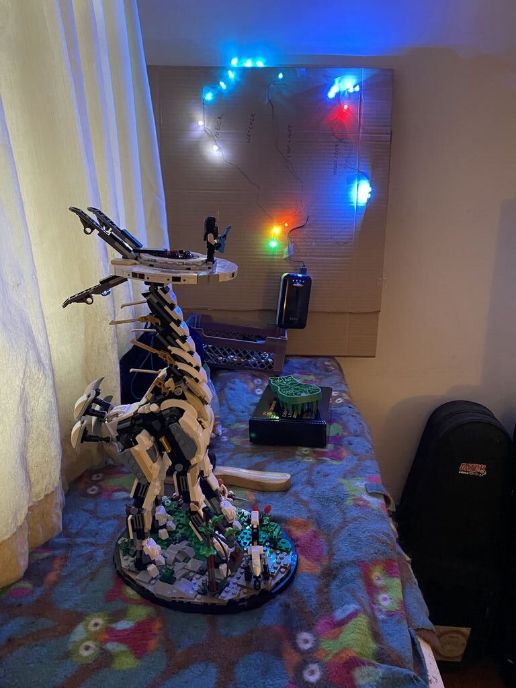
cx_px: 258
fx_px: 517
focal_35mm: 26
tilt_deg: -17.8
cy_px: 344
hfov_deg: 53.1
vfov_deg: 67.3
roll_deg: +3.5
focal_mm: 4.25
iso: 640
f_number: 1.8
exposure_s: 1/30
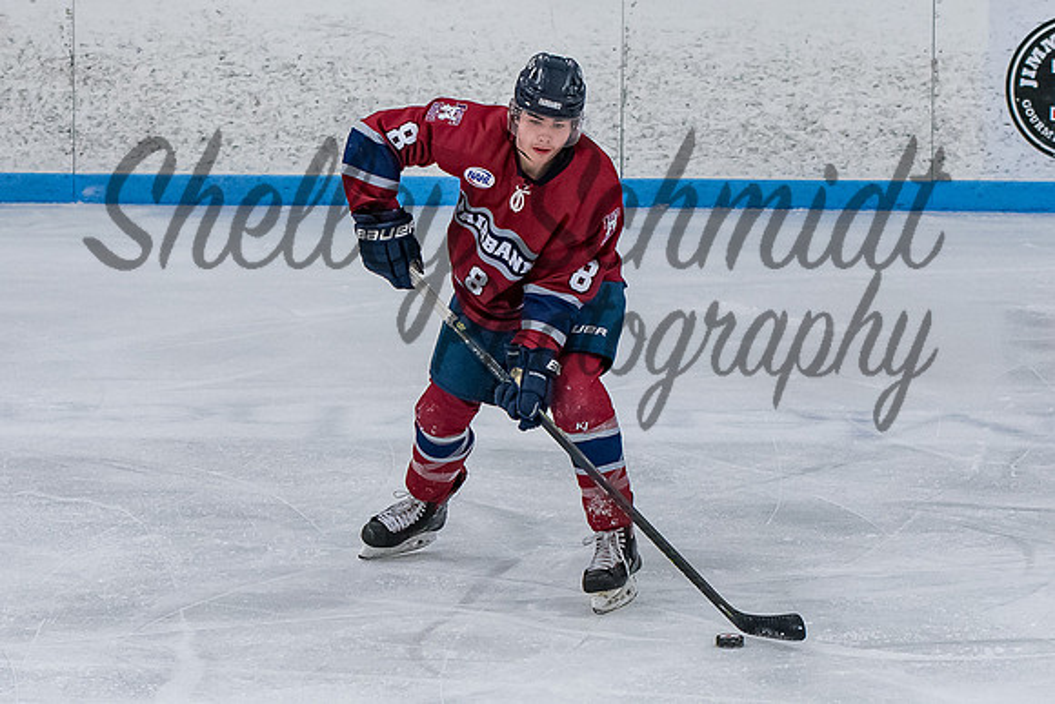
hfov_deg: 10.7
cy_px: 406
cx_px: 411
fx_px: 5611
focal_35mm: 191
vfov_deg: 7.2
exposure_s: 1/800
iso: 2500
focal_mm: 70
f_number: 3.5
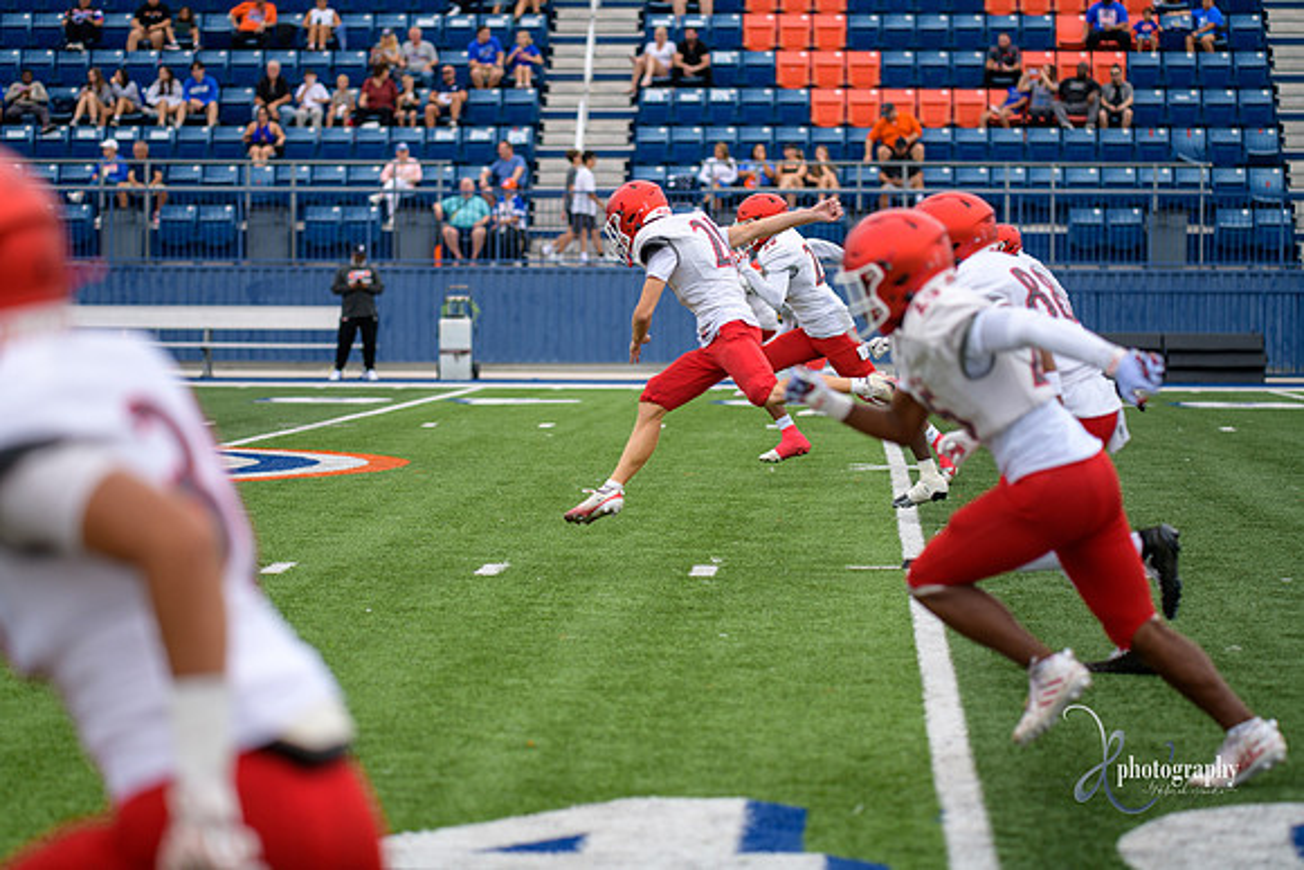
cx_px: 652
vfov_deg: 11.4
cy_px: 435
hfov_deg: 17.1
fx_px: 4347
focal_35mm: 120
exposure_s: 1/1250
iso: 250
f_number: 2.8
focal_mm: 120
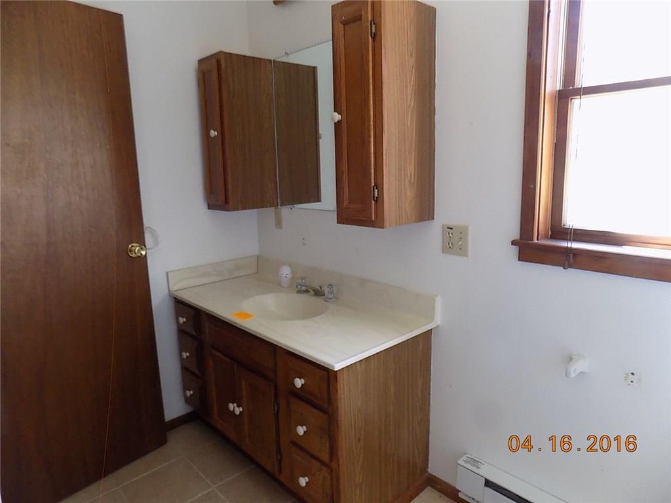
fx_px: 446
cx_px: 336
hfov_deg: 73.9
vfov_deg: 58.9
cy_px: 252
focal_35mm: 23
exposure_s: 1/30
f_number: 3.1
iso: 250
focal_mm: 4
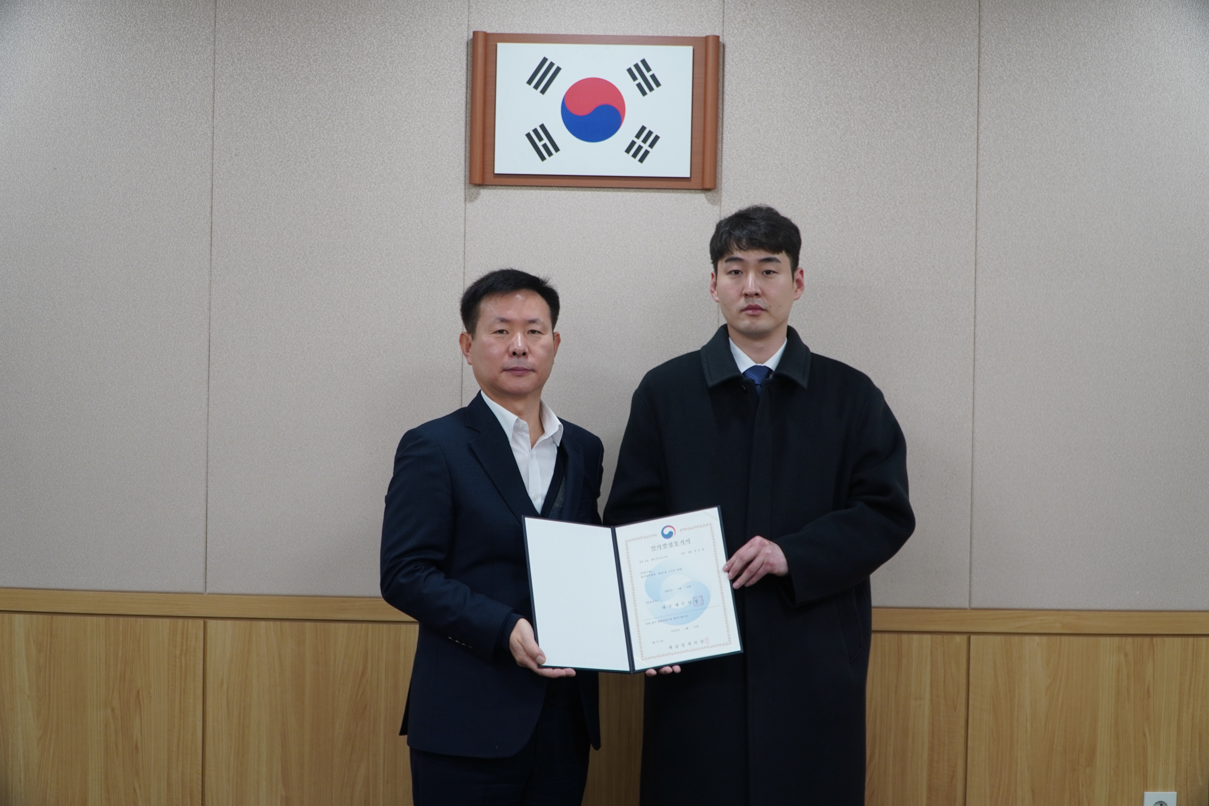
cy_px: 403
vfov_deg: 28.9
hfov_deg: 42.3
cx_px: 604
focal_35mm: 46
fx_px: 1562
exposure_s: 1/50
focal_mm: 31
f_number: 4
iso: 250
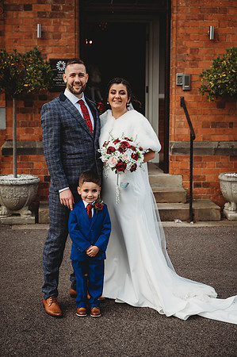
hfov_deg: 20.6
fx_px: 653
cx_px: 118
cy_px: 178
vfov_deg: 30.5
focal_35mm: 66
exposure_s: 1/400
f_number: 4.5
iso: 100
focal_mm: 66
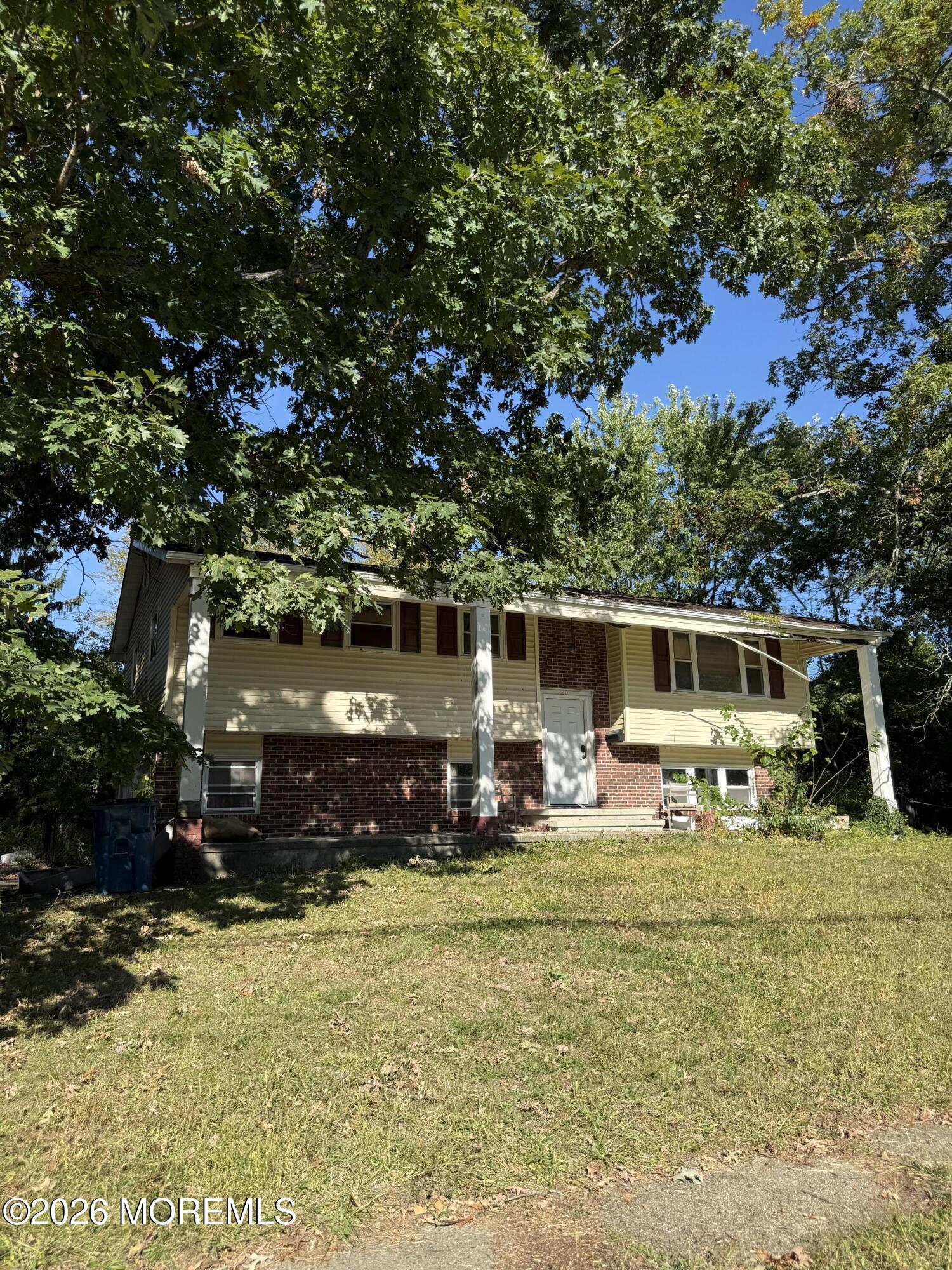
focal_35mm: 24
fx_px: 880
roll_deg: -0.8
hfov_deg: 56.8
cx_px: 476
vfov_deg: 71.6
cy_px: 635
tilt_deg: +9.6
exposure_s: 1/2370
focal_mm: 6.76
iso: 80
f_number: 1.78
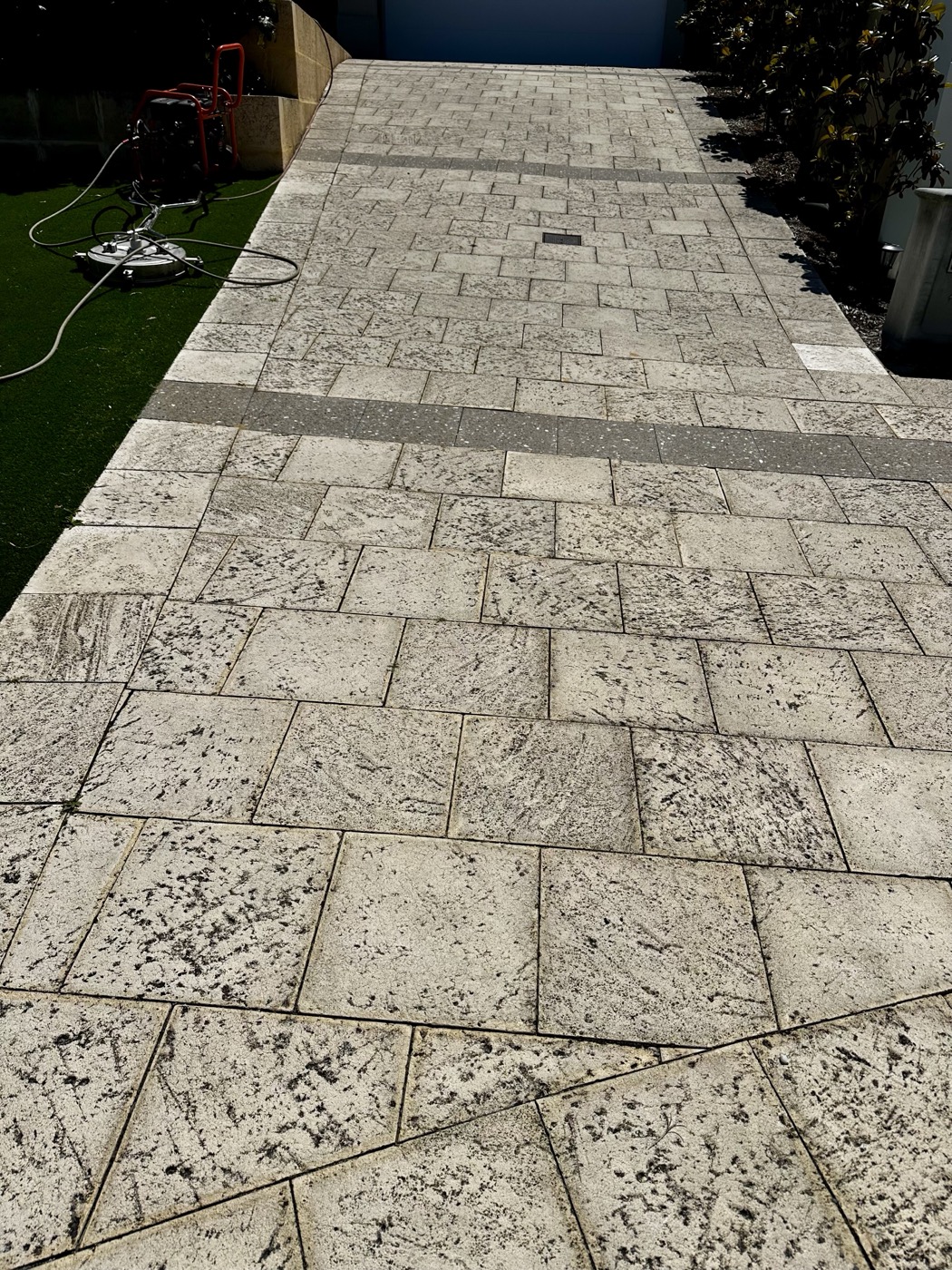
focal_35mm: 24
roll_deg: -3.2
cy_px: 635
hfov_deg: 56.8
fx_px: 880
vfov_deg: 71.6
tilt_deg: -27.0
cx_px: 476
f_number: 1.78
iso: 80
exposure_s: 1/18519
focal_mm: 6.86
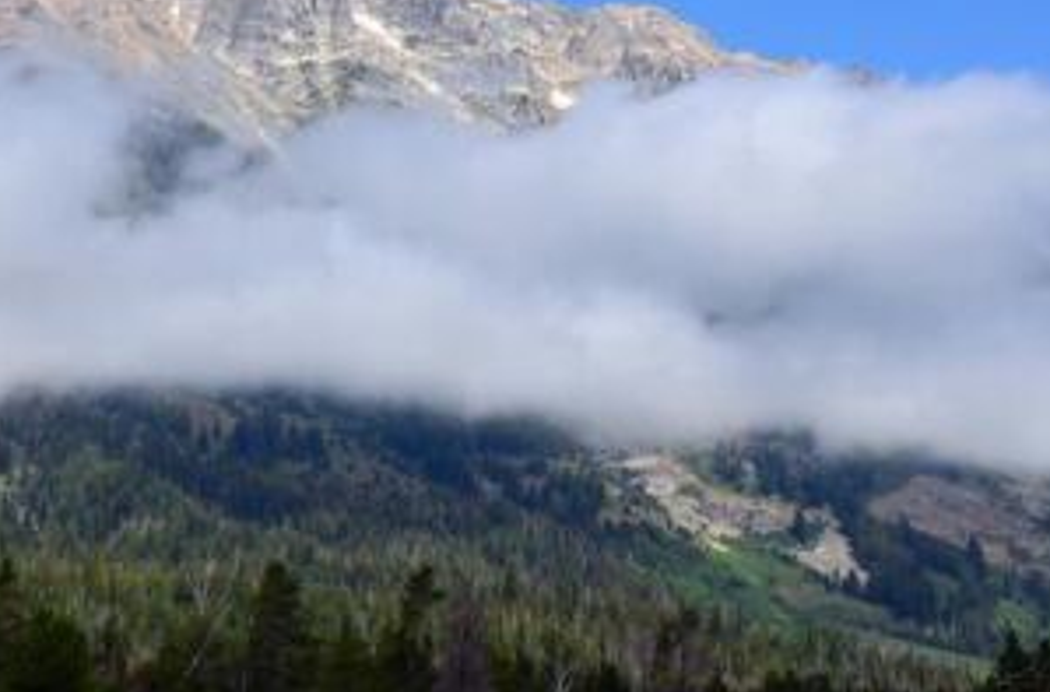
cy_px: 37
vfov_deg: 14.9
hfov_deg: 22.3
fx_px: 2615
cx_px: 151
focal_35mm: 90
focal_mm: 28
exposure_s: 1/500
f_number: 11
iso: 200
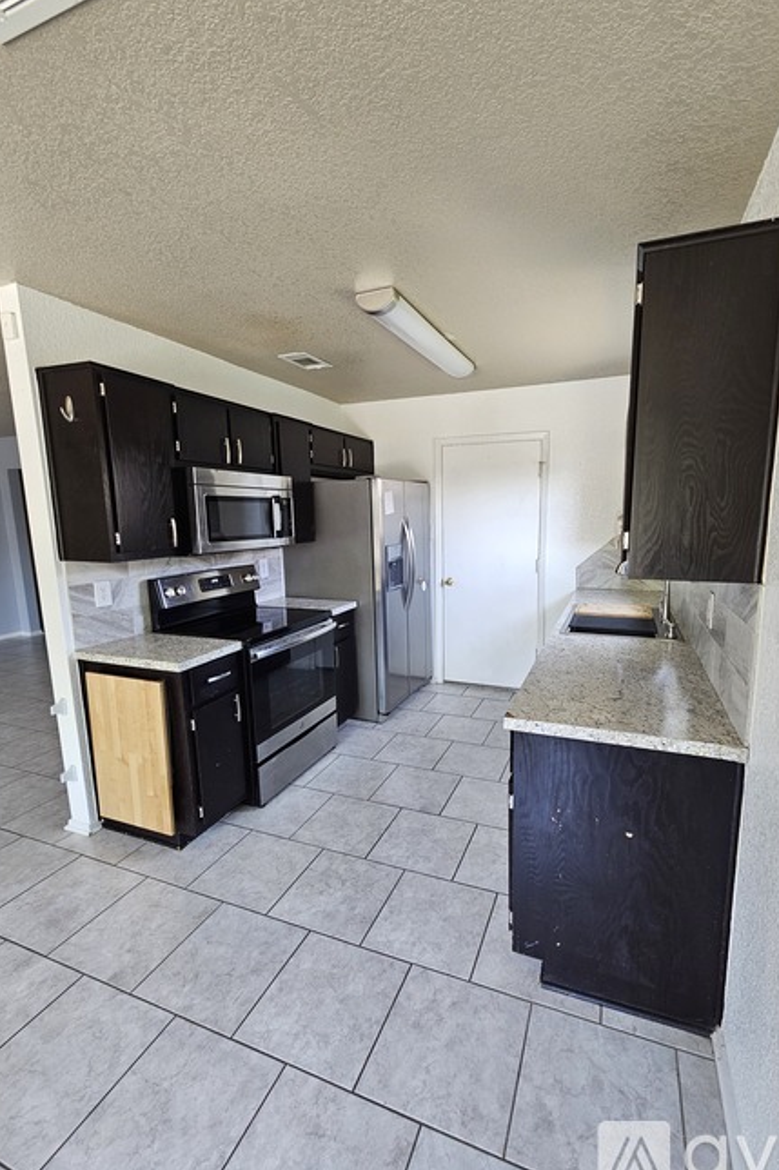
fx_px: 455
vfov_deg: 104.3
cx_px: 438
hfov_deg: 80.8
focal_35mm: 14
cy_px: 588
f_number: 2.2
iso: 200
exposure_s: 1/60
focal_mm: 2.2
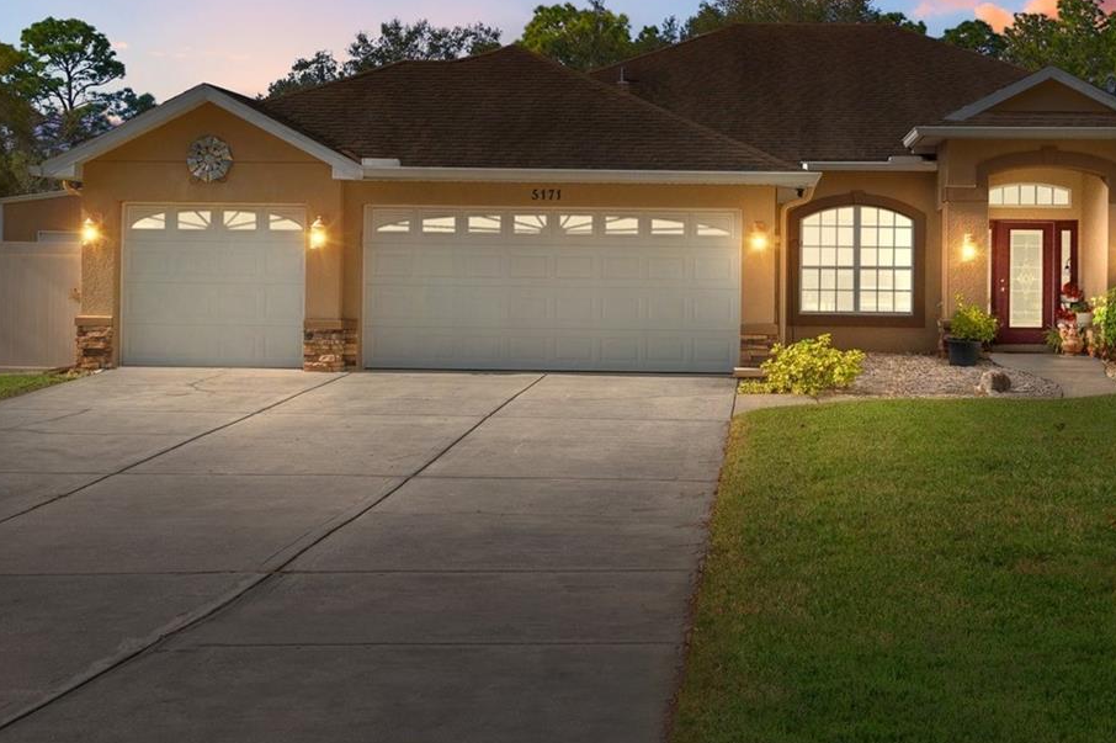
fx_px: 1642
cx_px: 738
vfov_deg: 25.4
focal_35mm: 53
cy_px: 265
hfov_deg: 37.2
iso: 320
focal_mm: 20
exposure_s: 1/200
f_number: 8
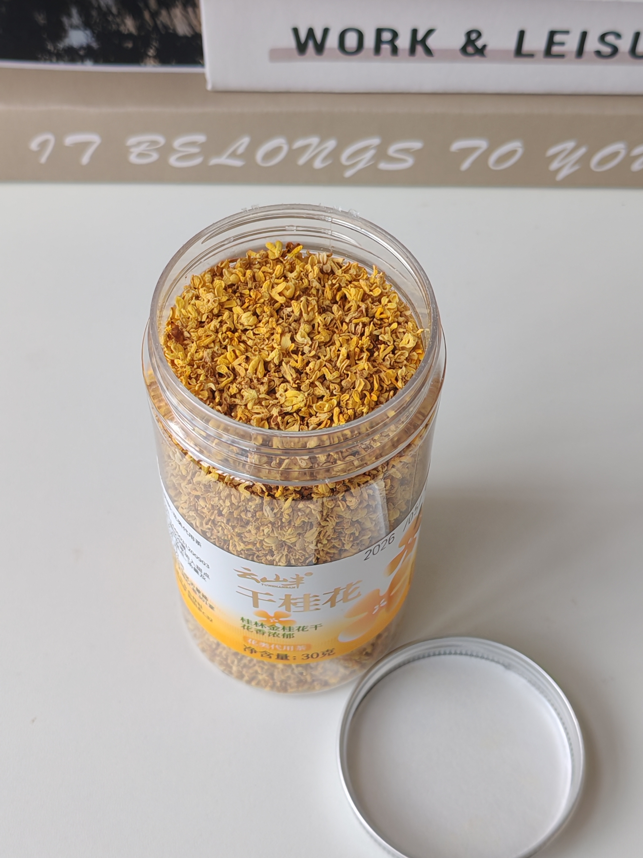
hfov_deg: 25.7
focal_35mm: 57
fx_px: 1412
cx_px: 322
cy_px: 429
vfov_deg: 33.8
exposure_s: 1/180
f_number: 1.95
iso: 50
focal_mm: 5.52
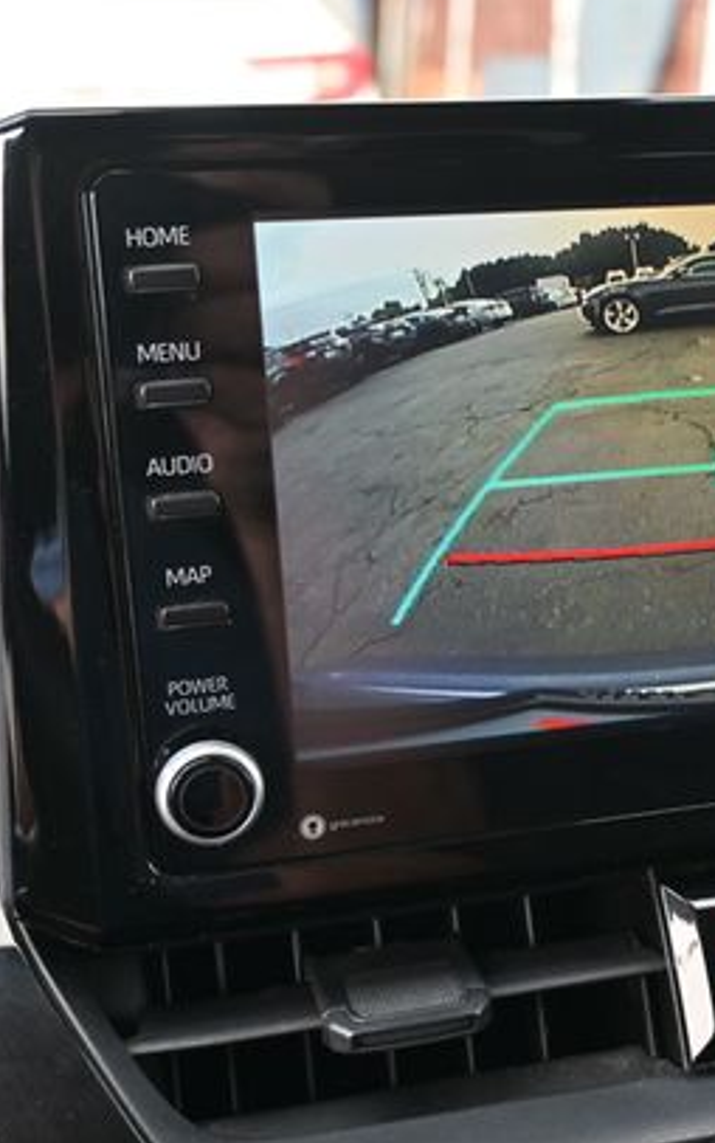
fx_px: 1651
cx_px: 619
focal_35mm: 53
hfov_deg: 23.9
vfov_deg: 38.2
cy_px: 552
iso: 400
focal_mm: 22
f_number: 4
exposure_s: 1/125
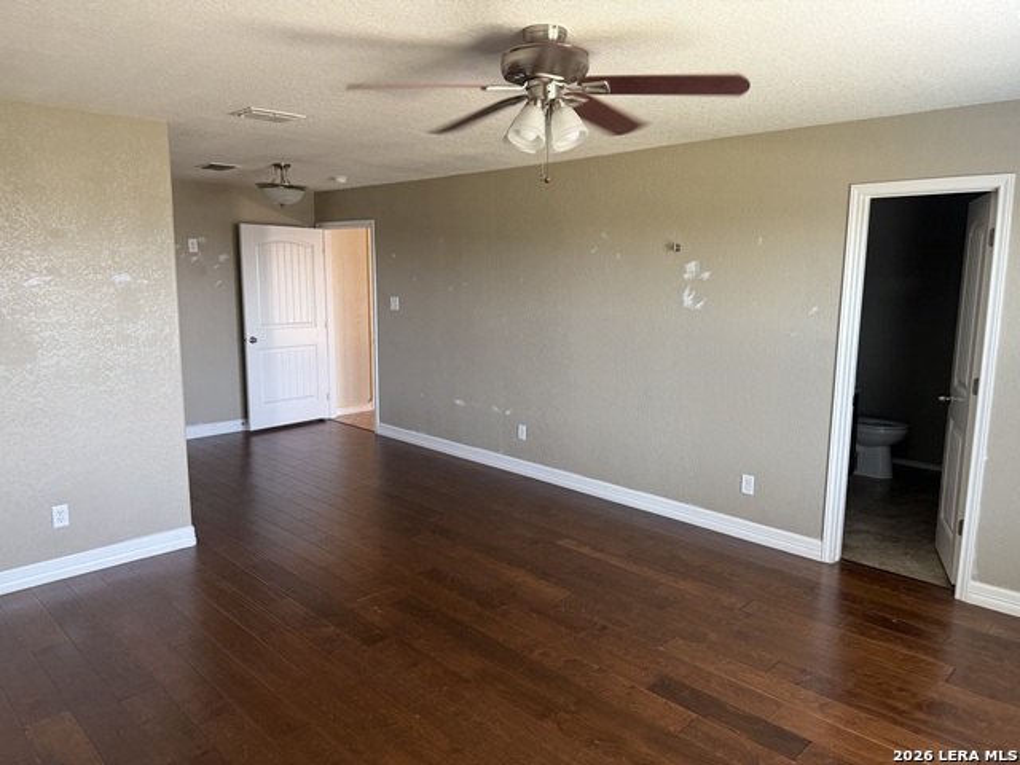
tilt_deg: -7.8
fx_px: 707
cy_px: 382
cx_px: 510
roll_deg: -1.0
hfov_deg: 71.6
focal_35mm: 24
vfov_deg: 56.8
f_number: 1.78
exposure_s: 1/69
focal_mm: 6.76
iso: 200
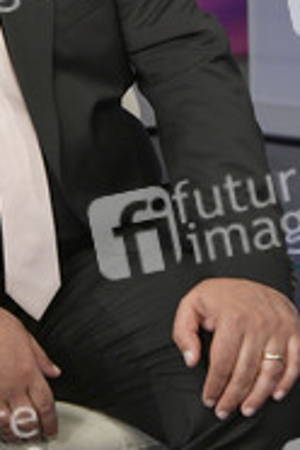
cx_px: -7
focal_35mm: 103
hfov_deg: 13.1
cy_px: 102
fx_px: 1287
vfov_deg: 19.7
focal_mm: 48
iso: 2500
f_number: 5.6
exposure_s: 1/200
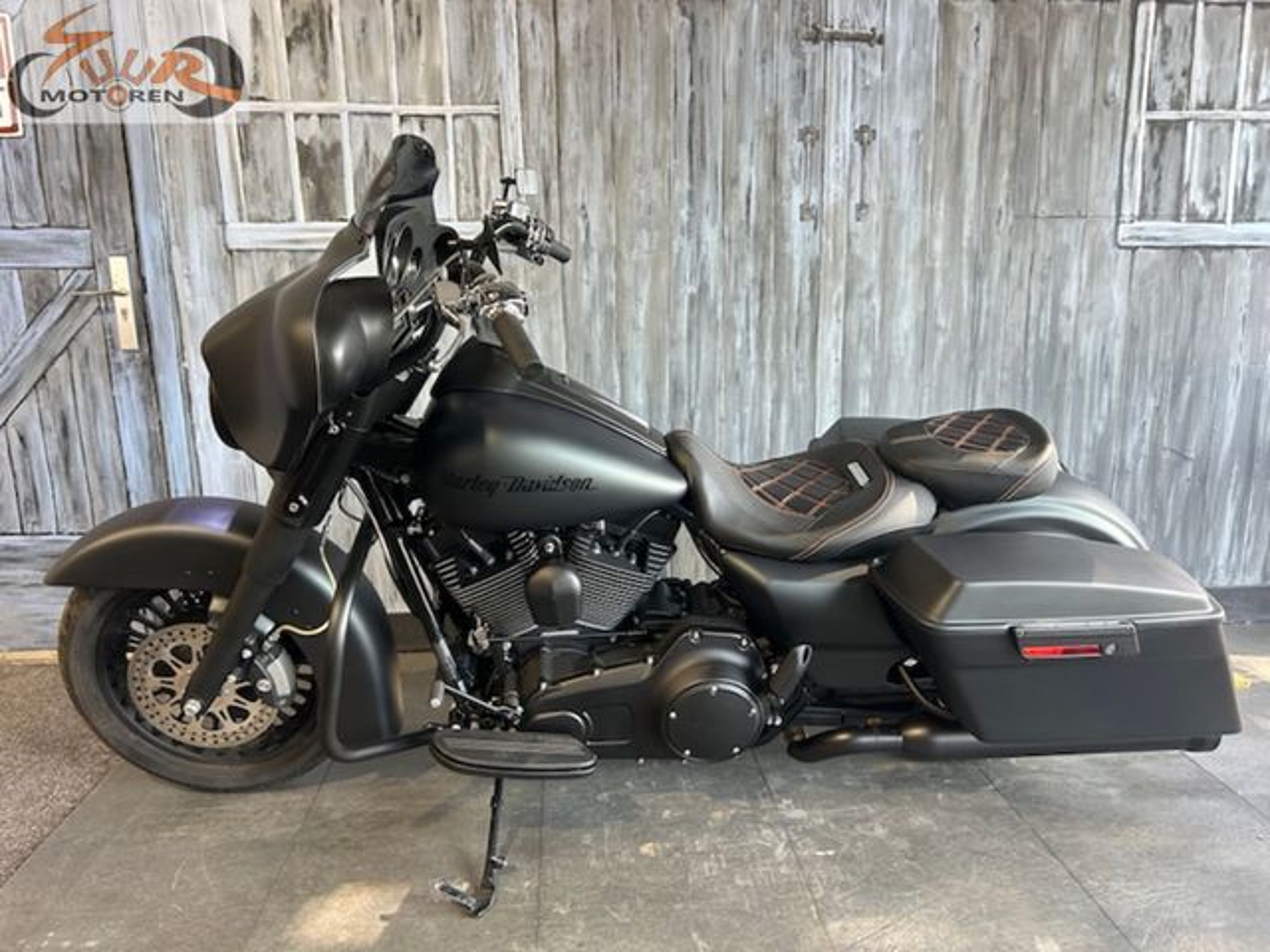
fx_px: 954
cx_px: 635
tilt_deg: -10.6
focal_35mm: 26
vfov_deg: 53.1
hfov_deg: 67.3
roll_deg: +1.2
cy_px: 476
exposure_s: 1/100
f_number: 1.5
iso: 100
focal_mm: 5.7
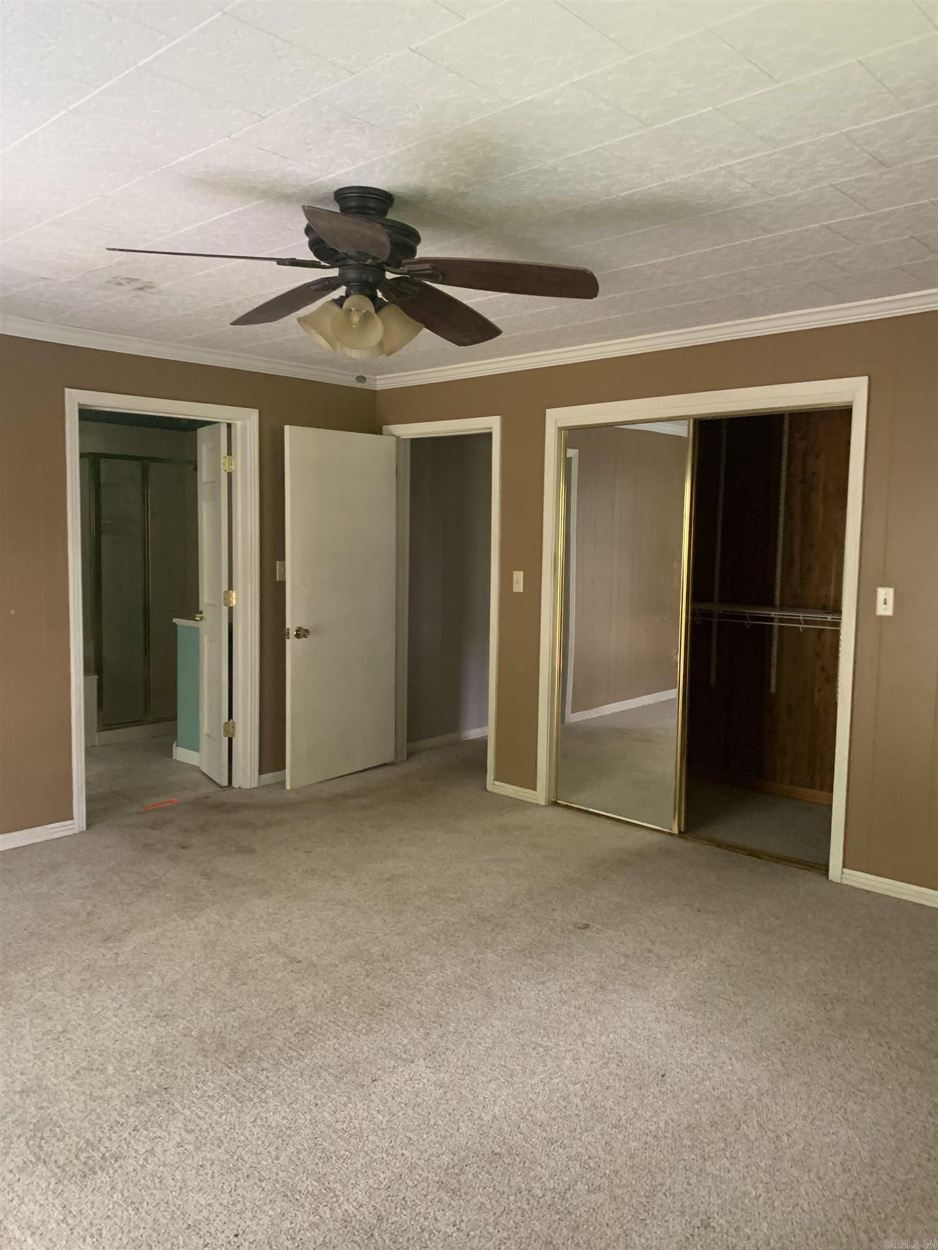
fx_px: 939
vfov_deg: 67.3
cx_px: 469
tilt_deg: -4.3
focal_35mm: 26
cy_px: 625
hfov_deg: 53.1
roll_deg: -1.6
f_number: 1.8
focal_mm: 4.25
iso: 400
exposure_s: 1/44
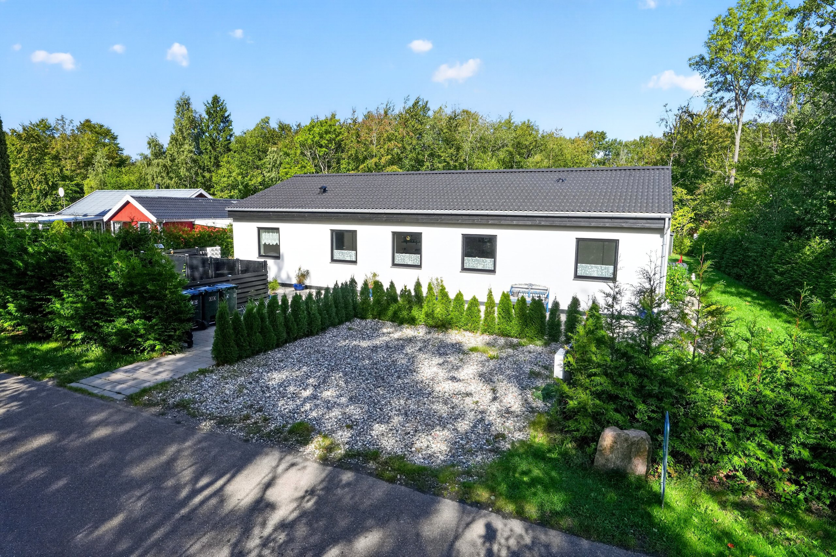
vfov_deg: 61.9
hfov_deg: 84.0
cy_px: 278
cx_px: 418
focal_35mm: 20
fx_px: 464
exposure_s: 1/800
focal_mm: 20
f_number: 8
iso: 1250
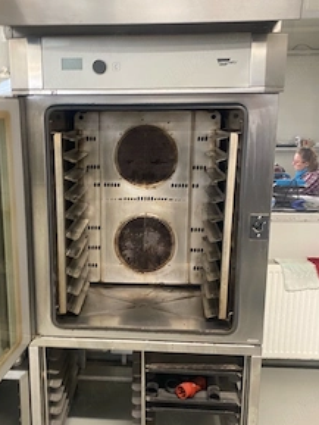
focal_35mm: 36
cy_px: 197
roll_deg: +1.1
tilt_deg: -11.6
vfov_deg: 51.3
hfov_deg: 39.2
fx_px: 442
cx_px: 107
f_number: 1.8
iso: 160
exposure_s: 1/50
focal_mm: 4.25
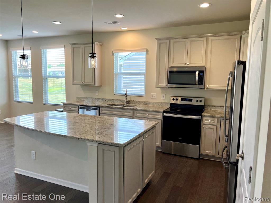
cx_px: 136
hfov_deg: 67.3
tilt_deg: -6.8
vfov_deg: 53.1
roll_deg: -1.2
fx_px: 204
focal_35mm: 26
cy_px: 102
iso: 64
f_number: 1.5
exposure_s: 1/149
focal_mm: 5.7
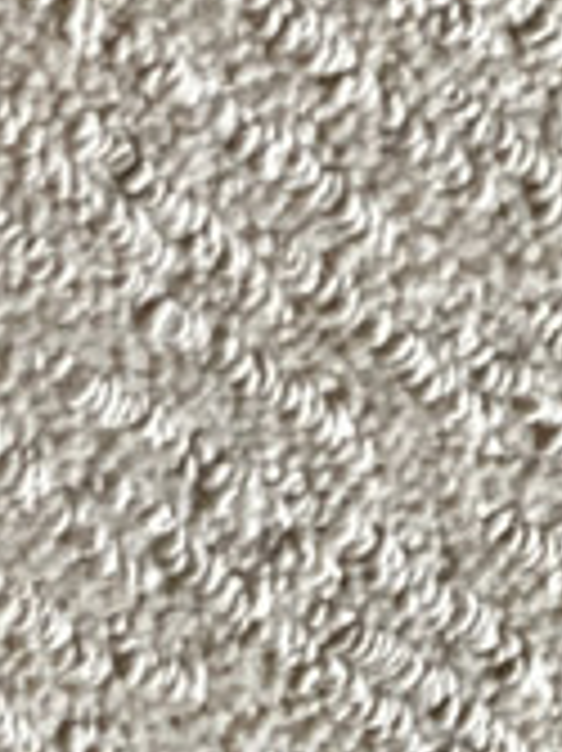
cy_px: -360
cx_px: -477
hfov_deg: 11.5
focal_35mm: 119
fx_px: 2579
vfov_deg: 15.4
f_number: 2.4
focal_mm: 3.3
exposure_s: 1/60
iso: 160
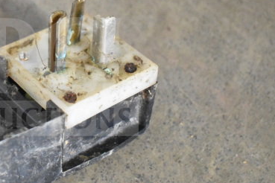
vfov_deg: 15.7
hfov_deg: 23.1
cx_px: 54
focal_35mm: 87
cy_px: 77
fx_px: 663
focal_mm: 35
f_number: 4.5
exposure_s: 1/60
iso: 12800
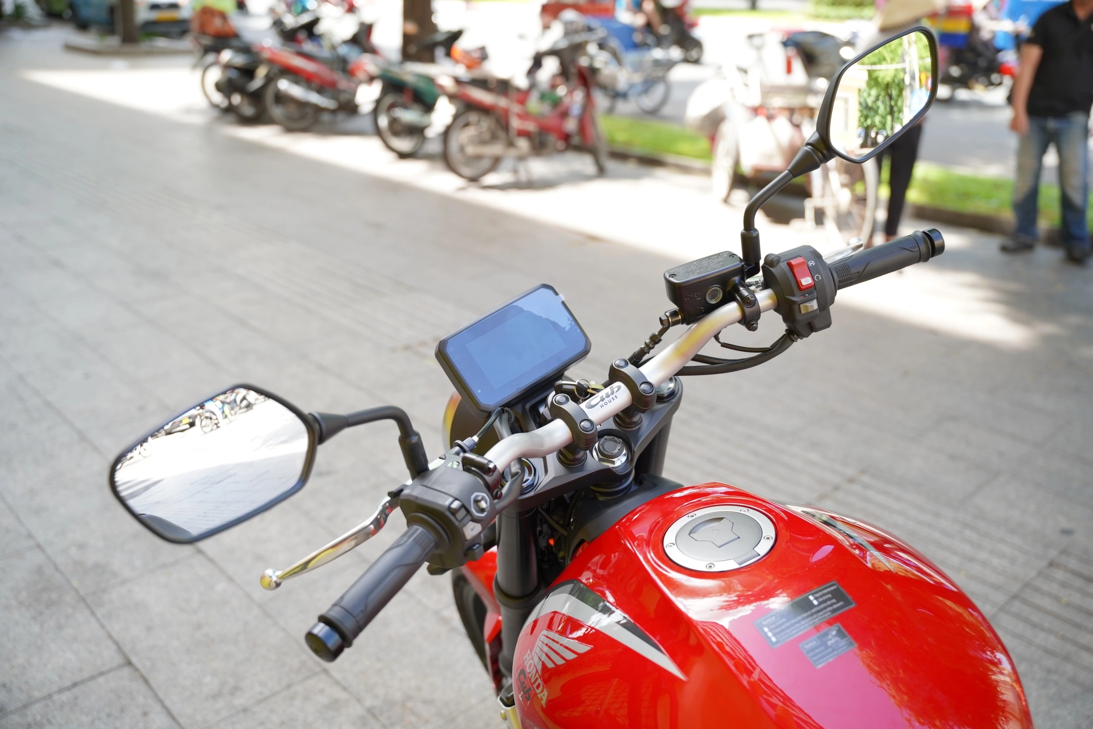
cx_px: 546
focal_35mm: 31
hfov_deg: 60.6
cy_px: 364
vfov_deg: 42.6
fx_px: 935
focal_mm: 30.8
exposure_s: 1/400
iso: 320
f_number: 2.8
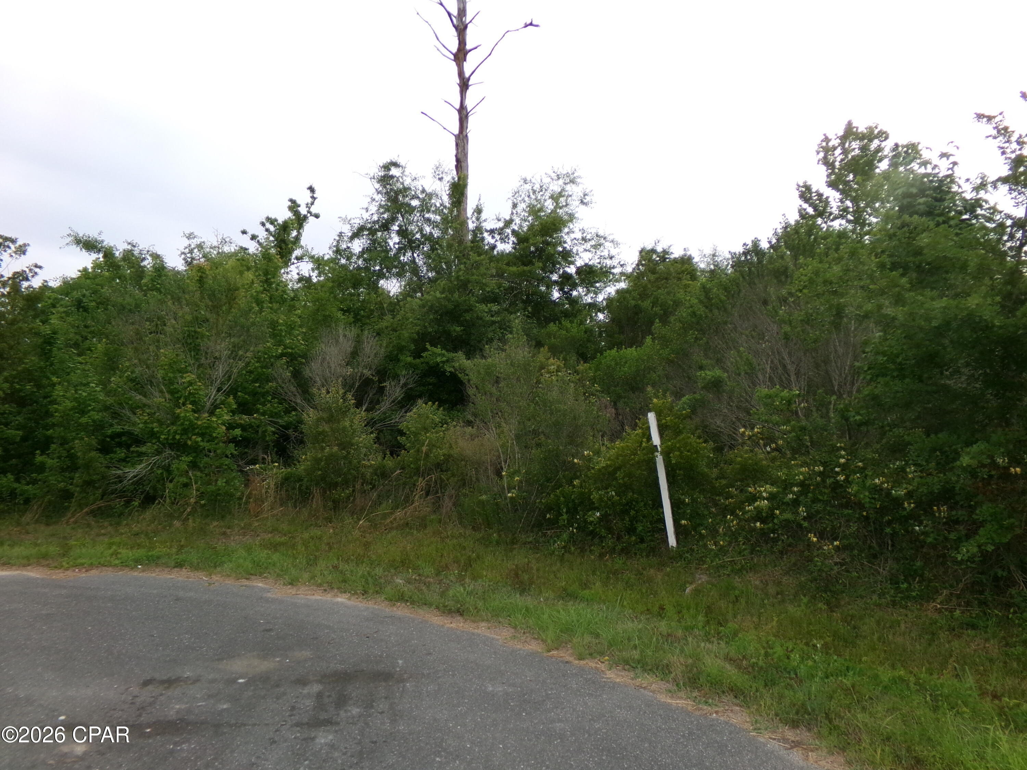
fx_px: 712
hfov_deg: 71.6
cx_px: 514
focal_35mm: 24
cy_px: 385
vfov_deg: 56.8
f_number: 3.7
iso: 200
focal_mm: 4.3
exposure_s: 1/420
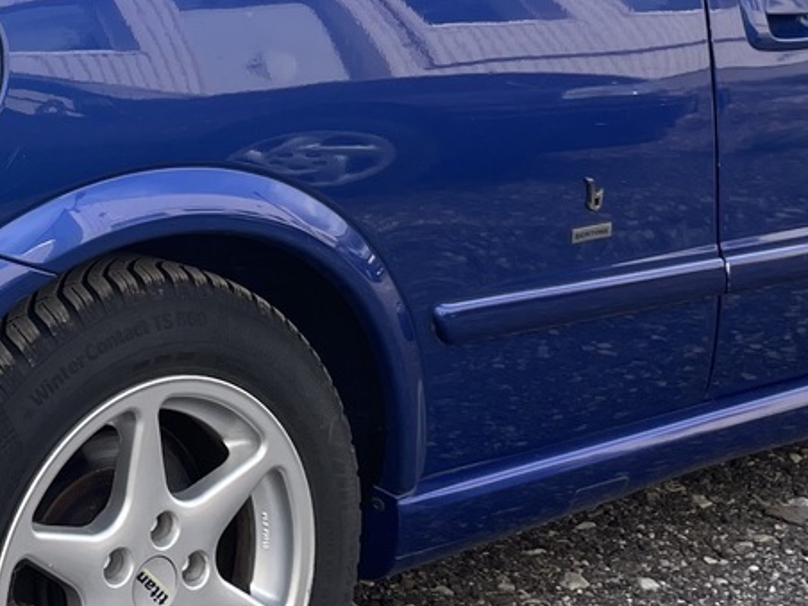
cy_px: -57
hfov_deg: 21.0
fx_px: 2147
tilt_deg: -6.1
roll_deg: -0.5
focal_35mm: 92
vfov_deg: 15.6
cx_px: 129
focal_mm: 4.2
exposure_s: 1/1195
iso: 32
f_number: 1.6
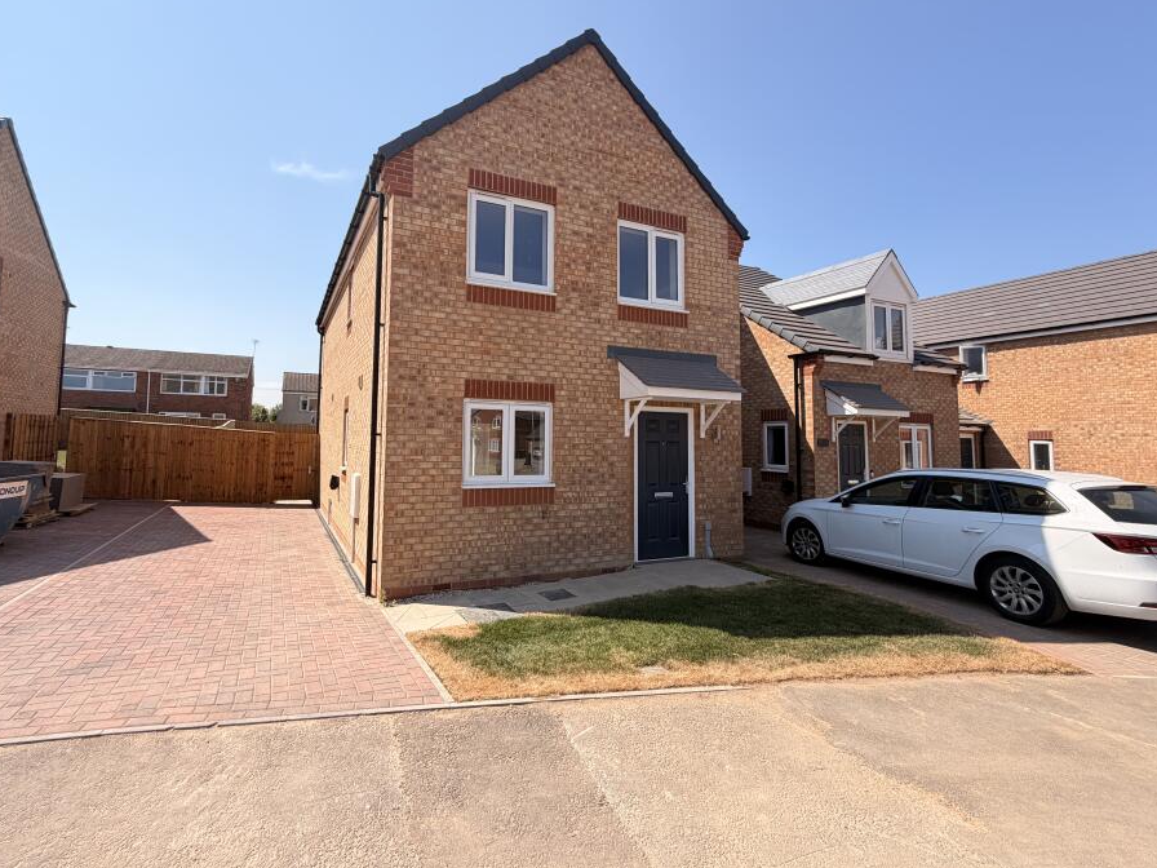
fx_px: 535
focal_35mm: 16
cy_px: 399
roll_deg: +0.1
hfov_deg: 94.0
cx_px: 504
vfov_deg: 78.0
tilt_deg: +4.4
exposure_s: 1/770
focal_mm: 2.22
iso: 32
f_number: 2.2
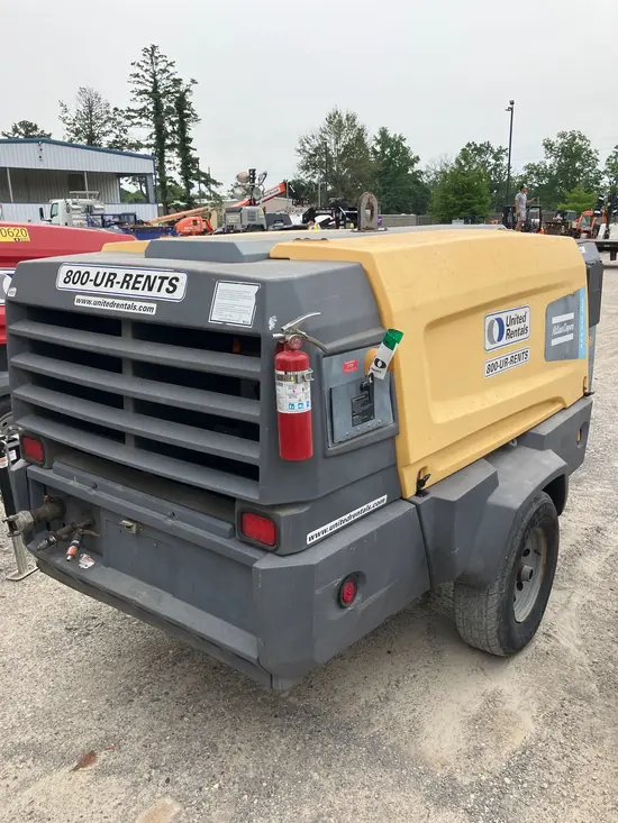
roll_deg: +1.9
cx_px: 309
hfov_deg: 49.8
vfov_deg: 63.4
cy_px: 412
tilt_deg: -14.3
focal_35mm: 28
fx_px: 666
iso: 32
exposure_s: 1/771
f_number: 1.8
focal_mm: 3.99
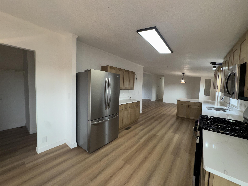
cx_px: 124
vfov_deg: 85.7
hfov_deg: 102.1
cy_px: 93
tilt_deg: -3.7
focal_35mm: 14
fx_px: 100
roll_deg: -1.3
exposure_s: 1/122
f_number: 2.2
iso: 40
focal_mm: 2.22
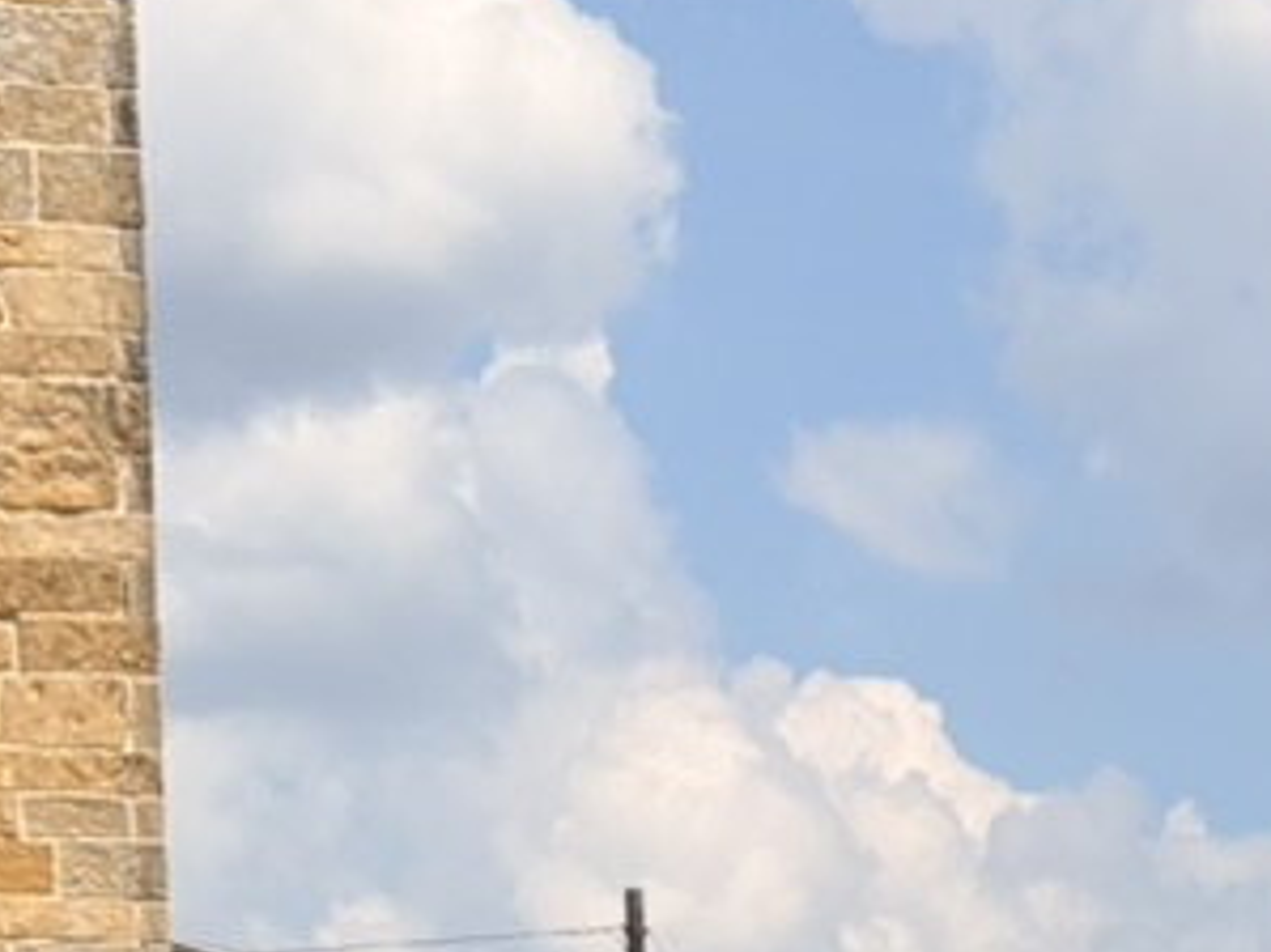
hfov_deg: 11.1
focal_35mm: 178
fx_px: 6533
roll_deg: -0.6
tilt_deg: -9.9
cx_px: 854
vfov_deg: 7.3
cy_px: 2928
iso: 50
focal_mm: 5.96
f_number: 1.6
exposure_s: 1/4950
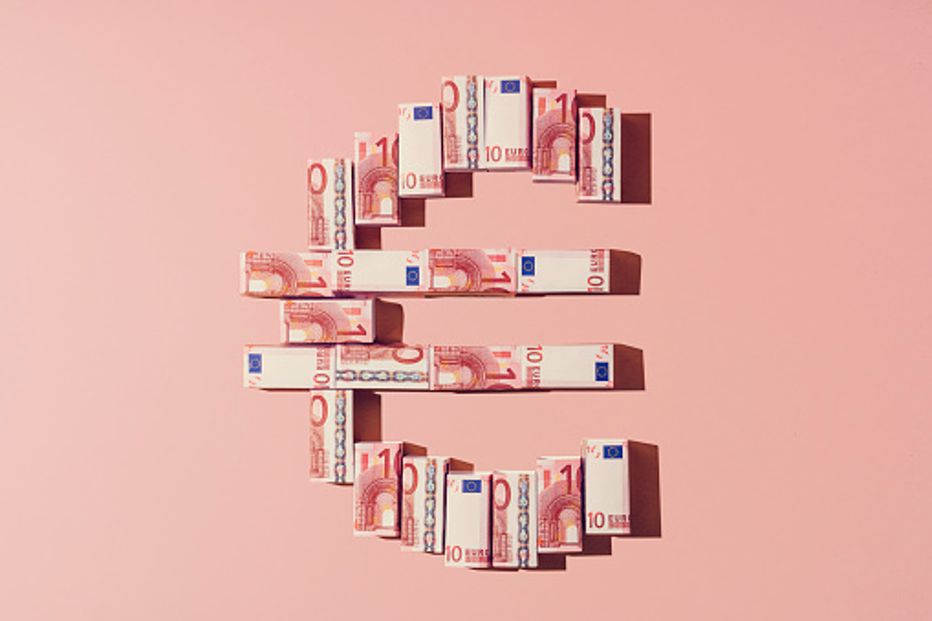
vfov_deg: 20.9
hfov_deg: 31.0
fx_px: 1682
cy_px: 310
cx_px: 466
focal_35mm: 65
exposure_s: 1/160
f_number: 16
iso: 100
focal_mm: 65
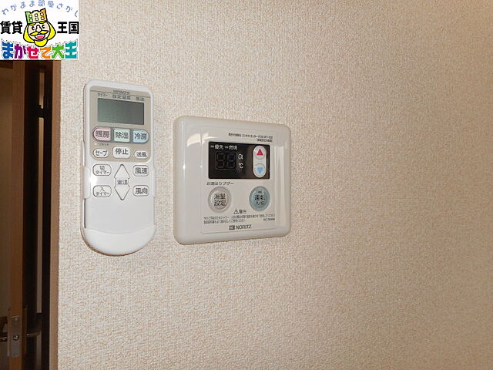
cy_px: 185
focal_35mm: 25
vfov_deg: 54.9
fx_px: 356
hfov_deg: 69.4
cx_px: 246
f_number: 3.7
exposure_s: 1/30
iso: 80
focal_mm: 4.5
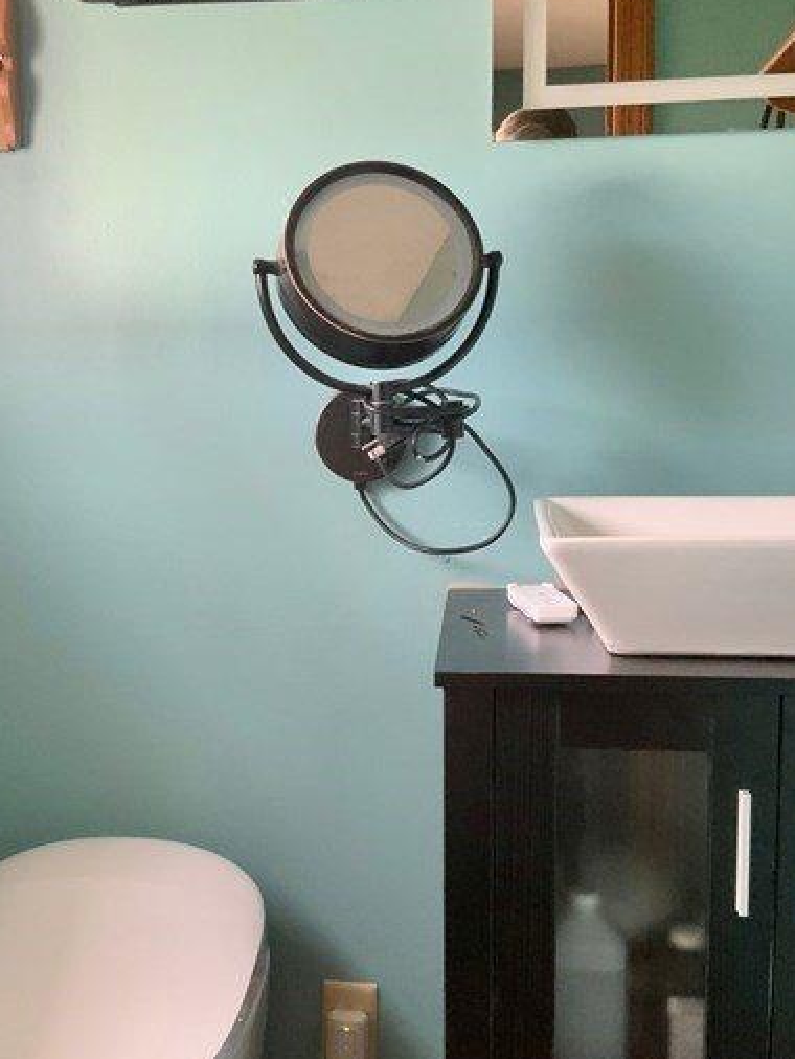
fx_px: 1346
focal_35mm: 44
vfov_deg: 42.9
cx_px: 251
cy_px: 588
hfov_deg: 32.6
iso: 320
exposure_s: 1/56
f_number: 1.8
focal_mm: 3
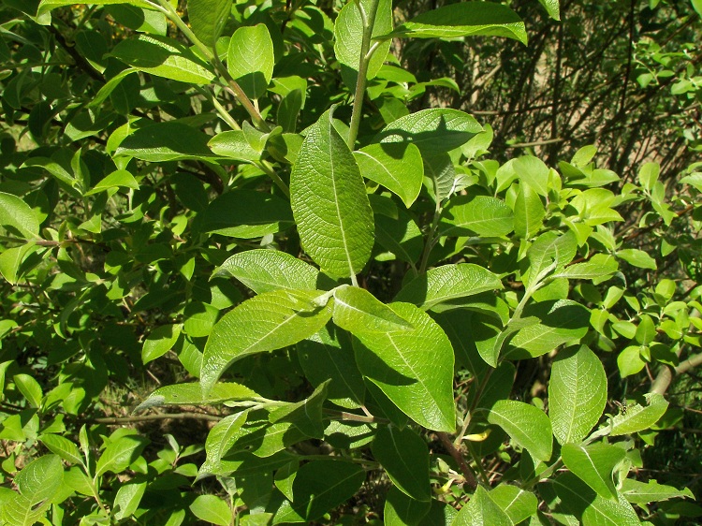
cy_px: 263
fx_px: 730
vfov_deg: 39.6
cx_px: 351
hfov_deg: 51.4
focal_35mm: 36
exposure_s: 1/320
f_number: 7.1
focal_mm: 6
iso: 100
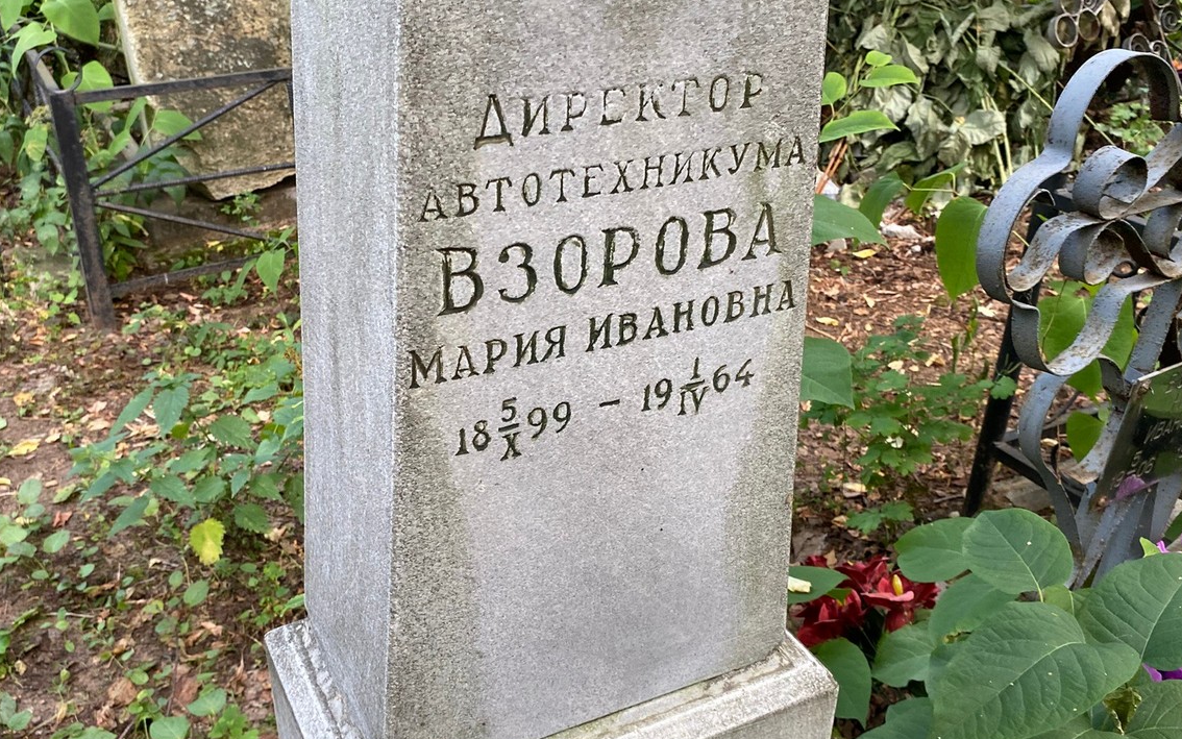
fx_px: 1128
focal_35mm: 35
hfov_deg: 55.3
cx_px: 547
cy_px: 379
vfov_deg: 36.3
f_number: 1.8
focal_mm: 4.25
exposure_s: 1/120
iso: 125
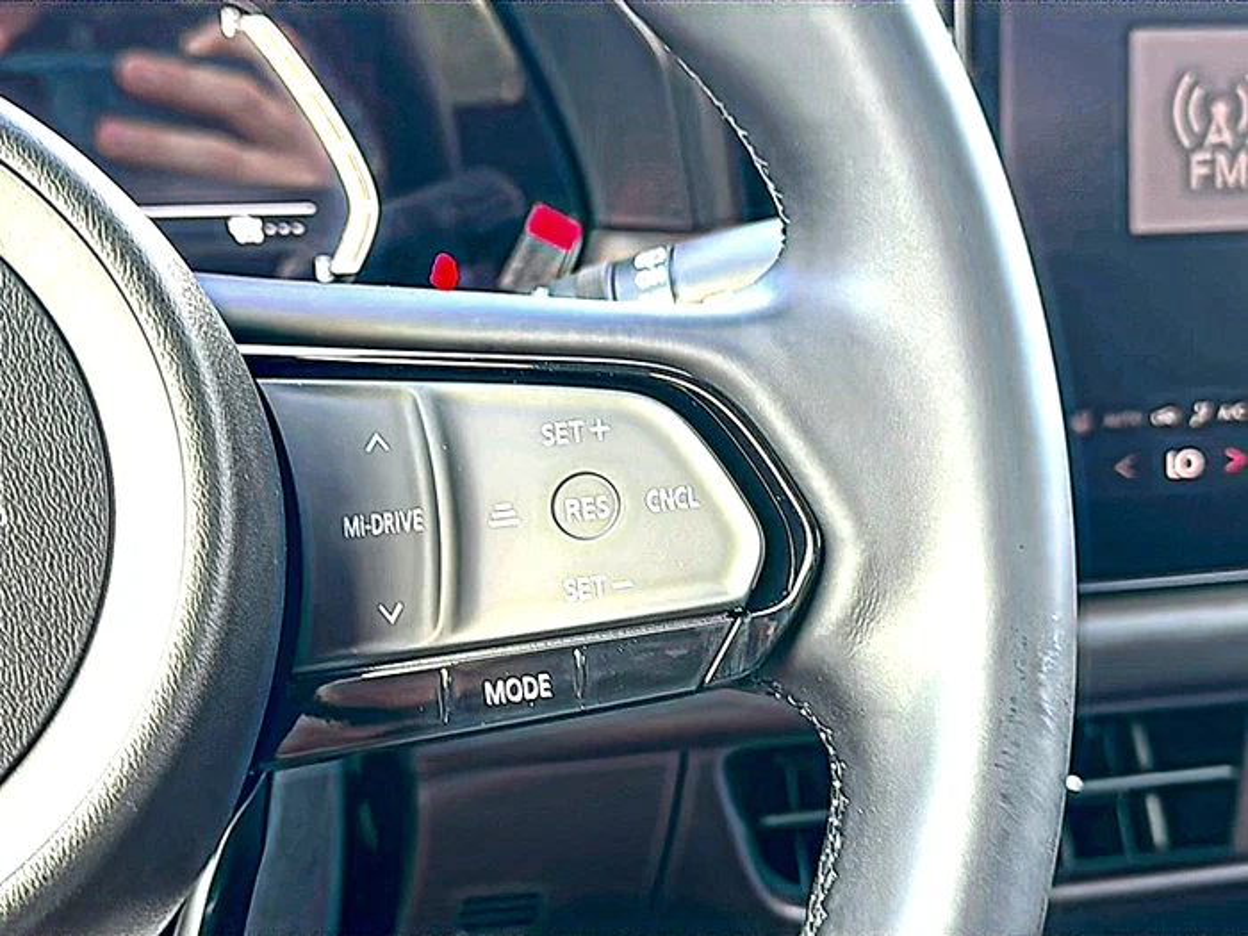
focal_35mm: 44
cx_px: 624
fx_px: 1586
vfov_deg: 32.9
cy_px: 468
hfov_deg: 42.9
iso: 64
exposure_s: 1/95
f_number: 1.78
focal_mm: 6.86
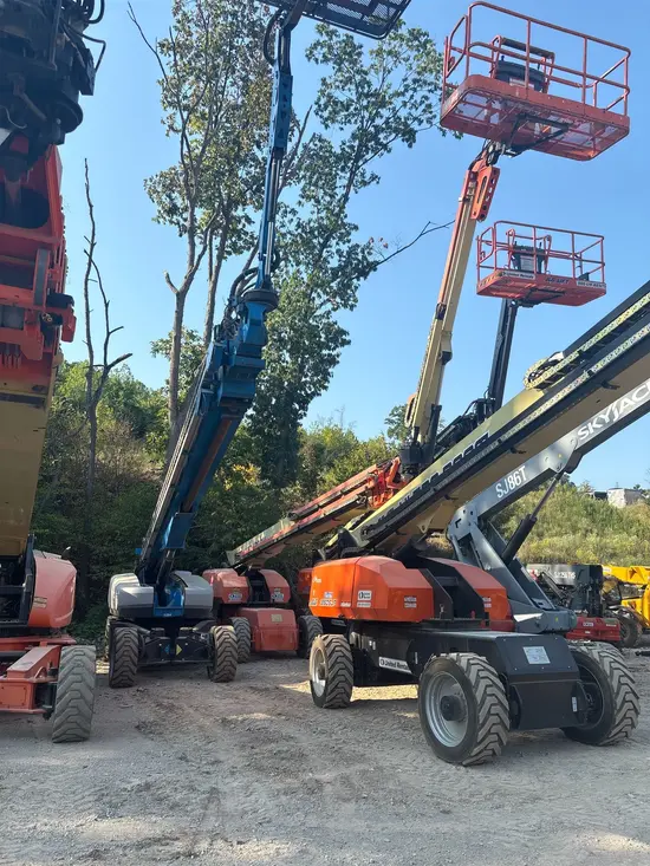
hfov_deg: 53.1
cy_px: 433
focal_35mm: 26
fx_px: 651
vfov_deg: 67.3
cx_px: 325
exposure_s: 1/1567
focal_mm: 5.96
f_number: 1.6
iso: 50
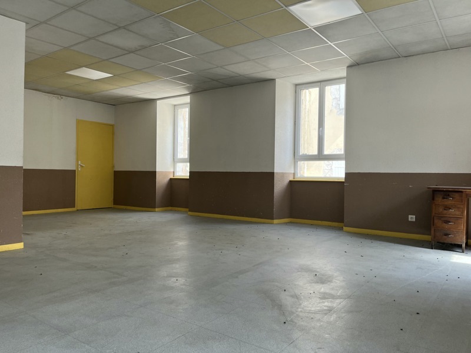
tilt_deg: -1.1
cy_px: 176
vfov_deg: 53.1
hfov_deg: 67.3
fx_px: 354
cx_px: 236
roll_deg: -0.5
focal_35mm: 26
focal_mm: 5.1
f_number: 1.6
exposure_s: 1/153
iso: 64
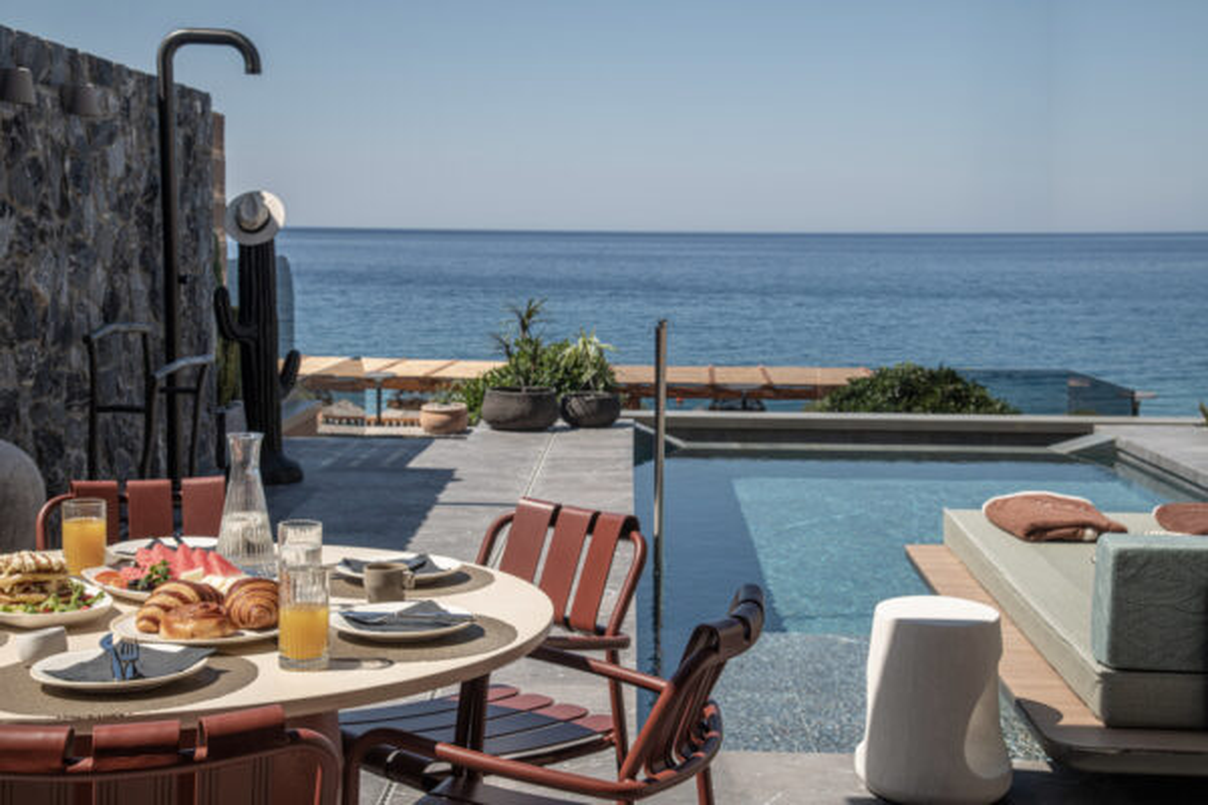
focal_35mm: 52
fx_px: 1745
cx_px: 604
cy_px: 402
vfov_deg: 26.0
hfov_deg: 38.2
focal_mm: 52
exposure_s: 1/250
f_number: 13
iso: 200
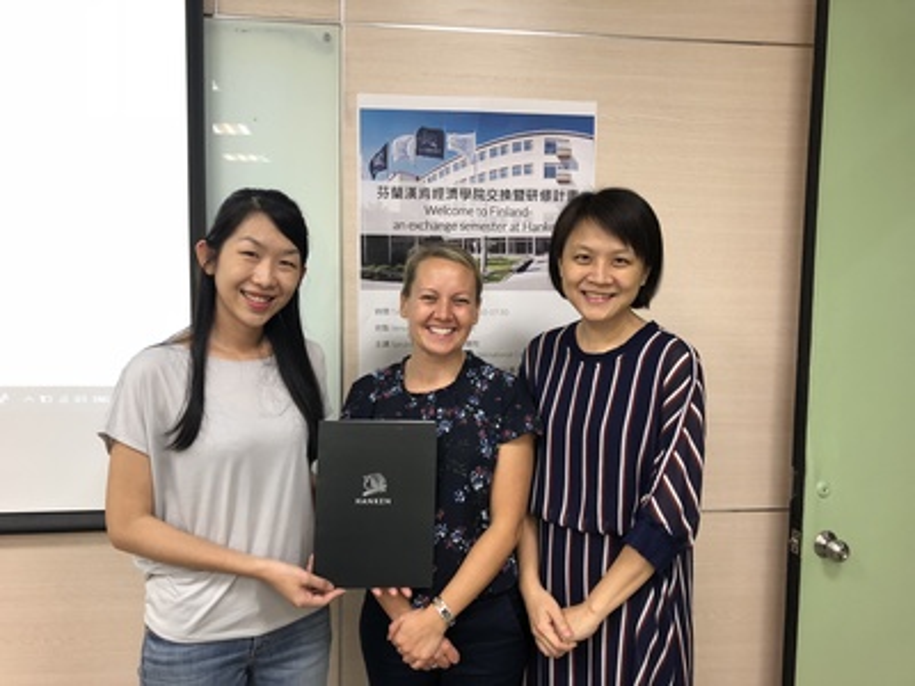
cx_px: 458
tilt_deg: -4.5
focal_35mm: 28
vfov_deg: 49.7
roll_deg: -0.1
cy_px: 343
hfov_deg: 63.4
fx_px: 740
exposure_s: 1/20
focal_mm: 3.99
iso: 40
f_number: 1.8
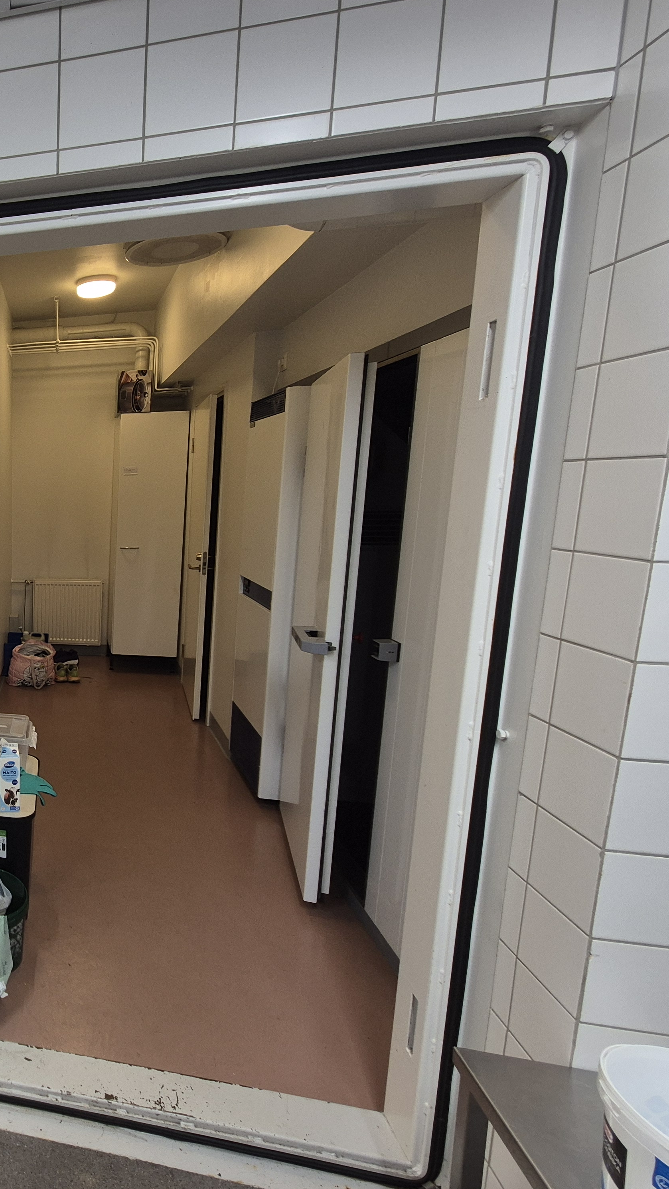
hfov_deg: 42.3
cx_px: -105
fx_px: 599
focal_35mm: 19
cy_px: 593
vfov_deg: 89.6
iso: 100
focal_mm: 2.2
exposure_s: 1/50
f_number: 2.2
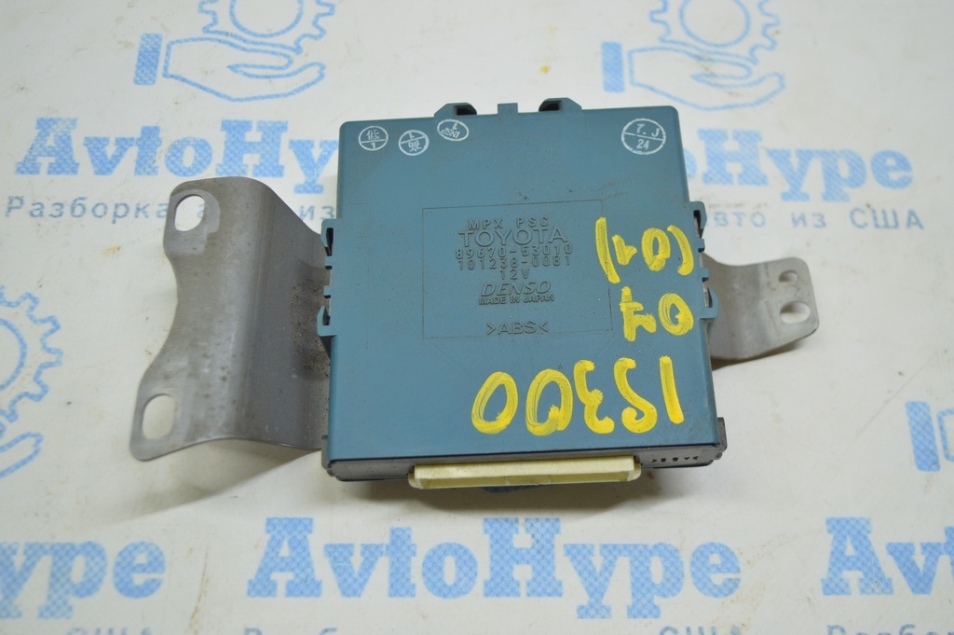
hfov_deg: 48.0
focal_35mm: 40
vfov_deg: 33.0
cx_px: 477
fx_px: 1072
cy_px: 318
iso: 400
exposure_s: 1/60
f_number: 4
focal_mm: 27
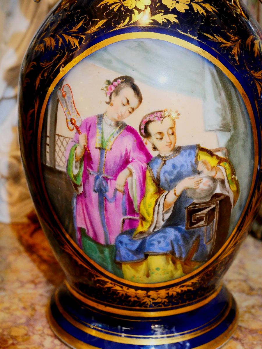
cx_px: 131
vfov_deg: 30.3
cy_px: 174
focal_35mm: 64
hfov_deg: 22.9
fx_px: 646
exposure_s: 1/30
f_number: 5.6
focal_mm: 32
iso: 3200
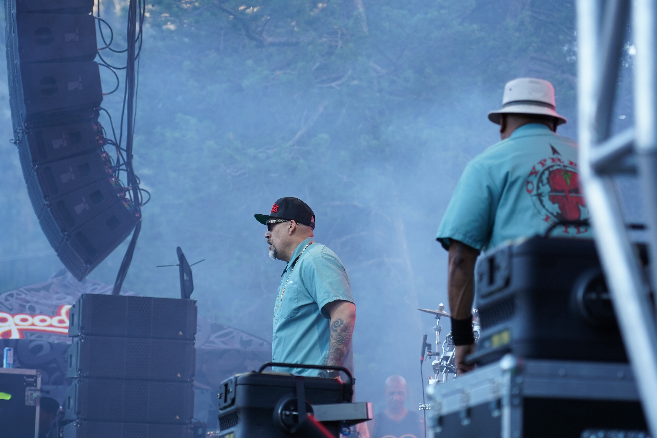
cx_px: 292
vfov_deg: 10.1
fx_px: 2482
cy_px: 262
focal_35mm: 136
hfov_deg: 15.1
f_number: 4
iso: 320
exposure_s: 1/160
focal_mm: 105
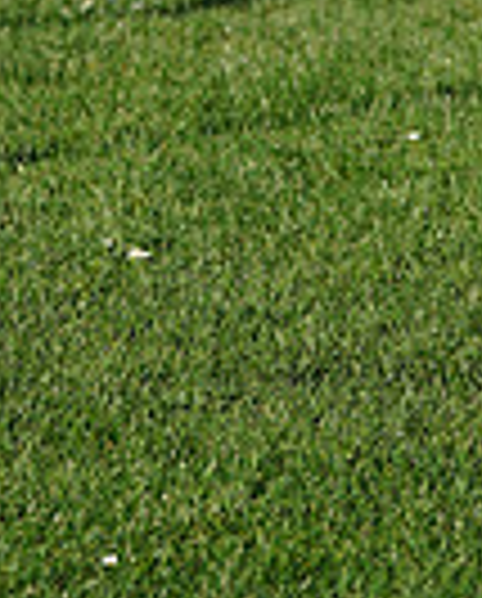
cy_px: -396
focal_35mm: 560
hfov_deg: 2.8
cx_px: 822
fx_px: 9952
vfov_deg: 3.4
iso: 100
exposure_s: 1/640
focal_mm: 137
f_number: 5
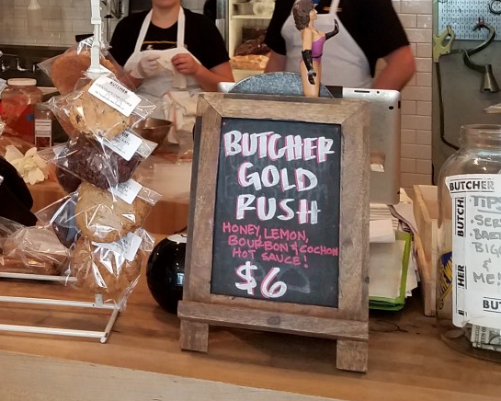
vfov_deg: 21.7
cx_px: 25
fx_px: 993
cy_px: -29
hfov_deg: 27.0
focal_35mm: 67
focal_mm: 4.2
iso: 160
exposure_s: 1/60
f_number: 1.7
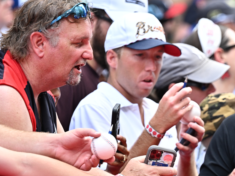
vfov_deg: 3.6
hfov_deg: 4.8
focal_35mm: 414
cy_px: 158
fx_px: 2811
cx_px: 234
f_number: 3.2
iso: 400
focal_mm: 175
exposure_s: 1/640
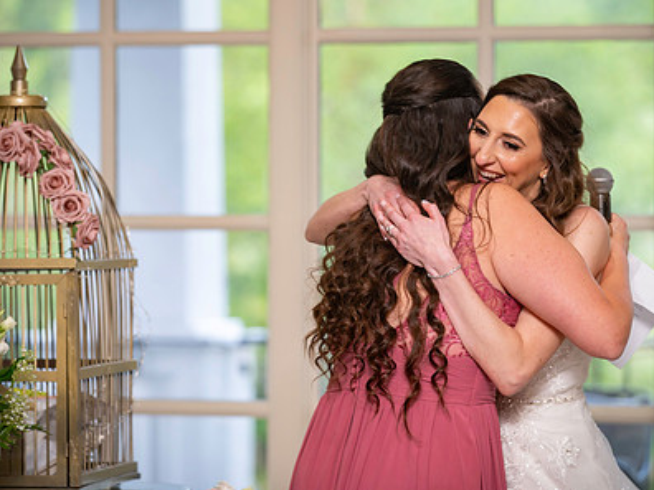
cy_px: 186
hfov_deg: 10.4
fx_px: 3590
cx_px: 347
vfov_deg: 7.8
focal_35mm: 190
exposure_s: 1/125
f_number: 2.8
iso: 640
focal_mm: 135
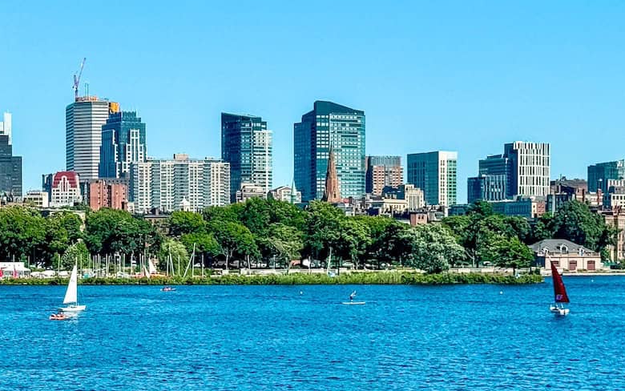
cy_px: 153
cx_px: 185
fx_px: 1278
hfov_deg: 27.2
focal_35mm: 75
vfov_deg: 17.4
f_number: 1.8
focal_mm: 6.8
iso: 64
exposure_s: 1/5000
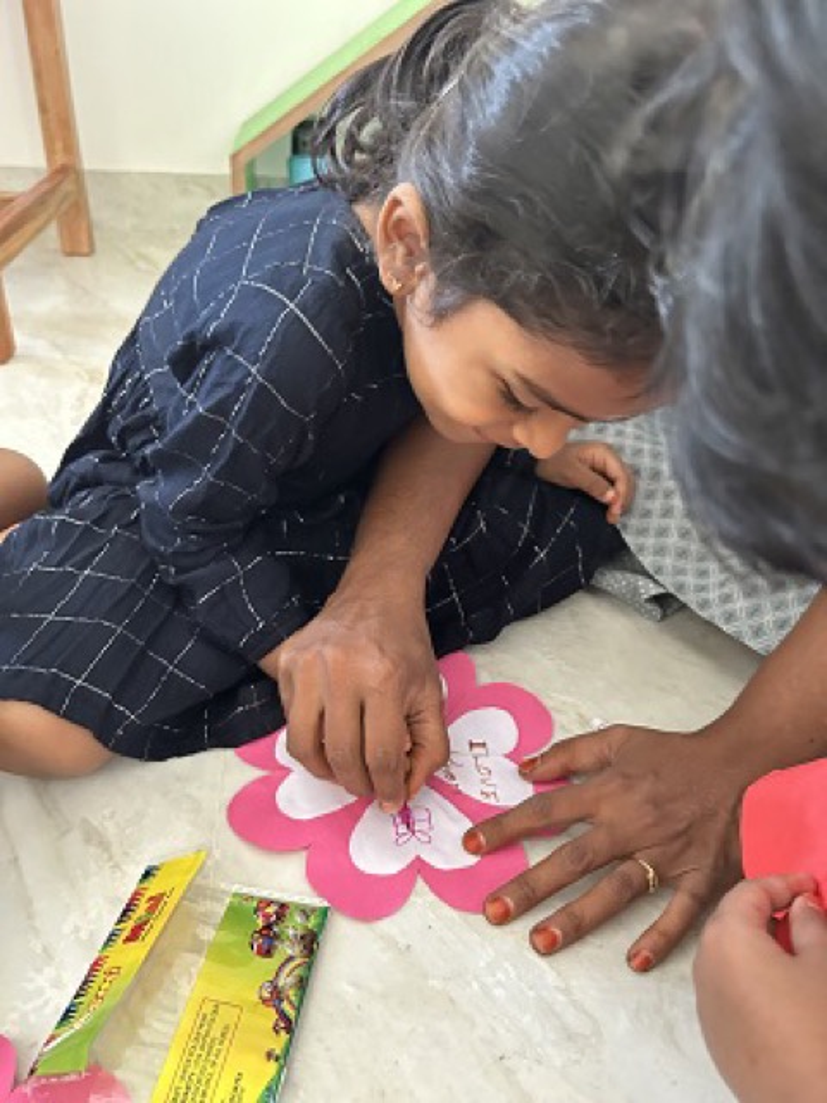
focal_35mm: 26
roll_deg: -4.8
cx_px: 414
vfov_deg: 67.3
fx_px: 828
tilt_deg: -32.8
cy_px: 552
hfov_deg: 53.1
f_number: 1.5
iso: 640
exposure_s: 1/40
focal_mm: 5.7
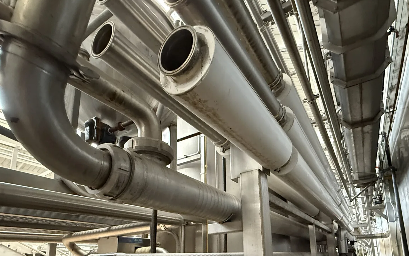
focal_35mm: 21
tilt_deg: +10.2
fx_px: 234
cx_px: 251
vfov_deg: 52.6
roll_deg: +2.0
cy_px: 213
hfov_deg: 81.0
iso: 1000
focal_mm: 2.22
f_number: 2.2
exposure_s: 1/60
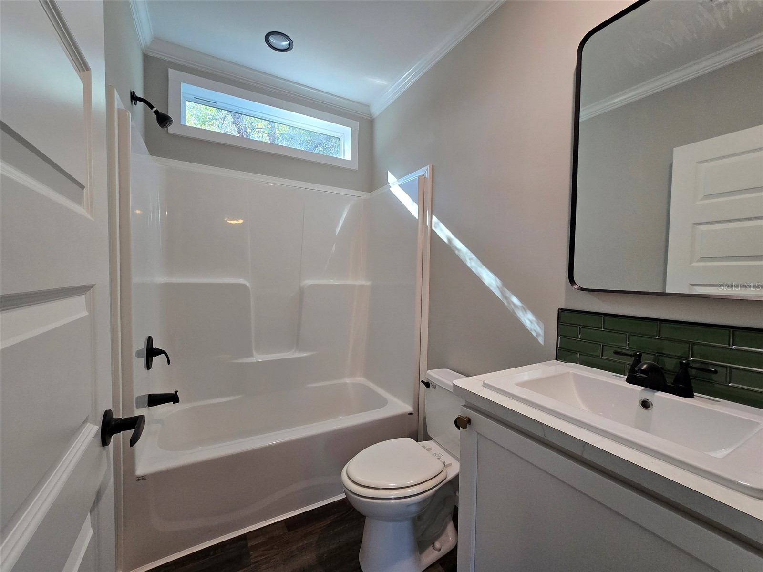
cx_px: 382
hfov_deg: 106.2
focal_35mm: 13
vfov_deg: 89.9
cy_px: 286
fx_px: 287
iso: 160
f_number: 2.2
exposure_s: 1/60
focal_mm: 2.2
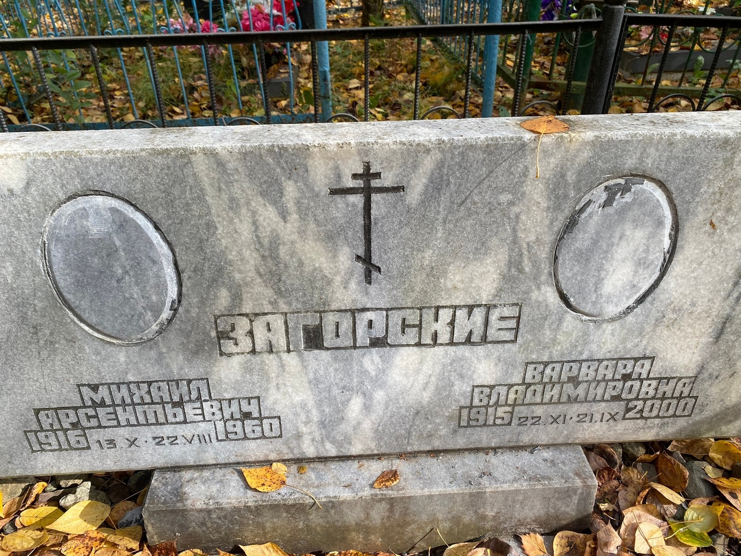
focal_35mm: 26
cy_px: 278
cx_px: 370
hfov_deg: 67.3
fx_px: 557
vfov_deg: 53.1
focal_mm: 4.25
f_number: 1.8
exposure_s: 1/654
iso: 32
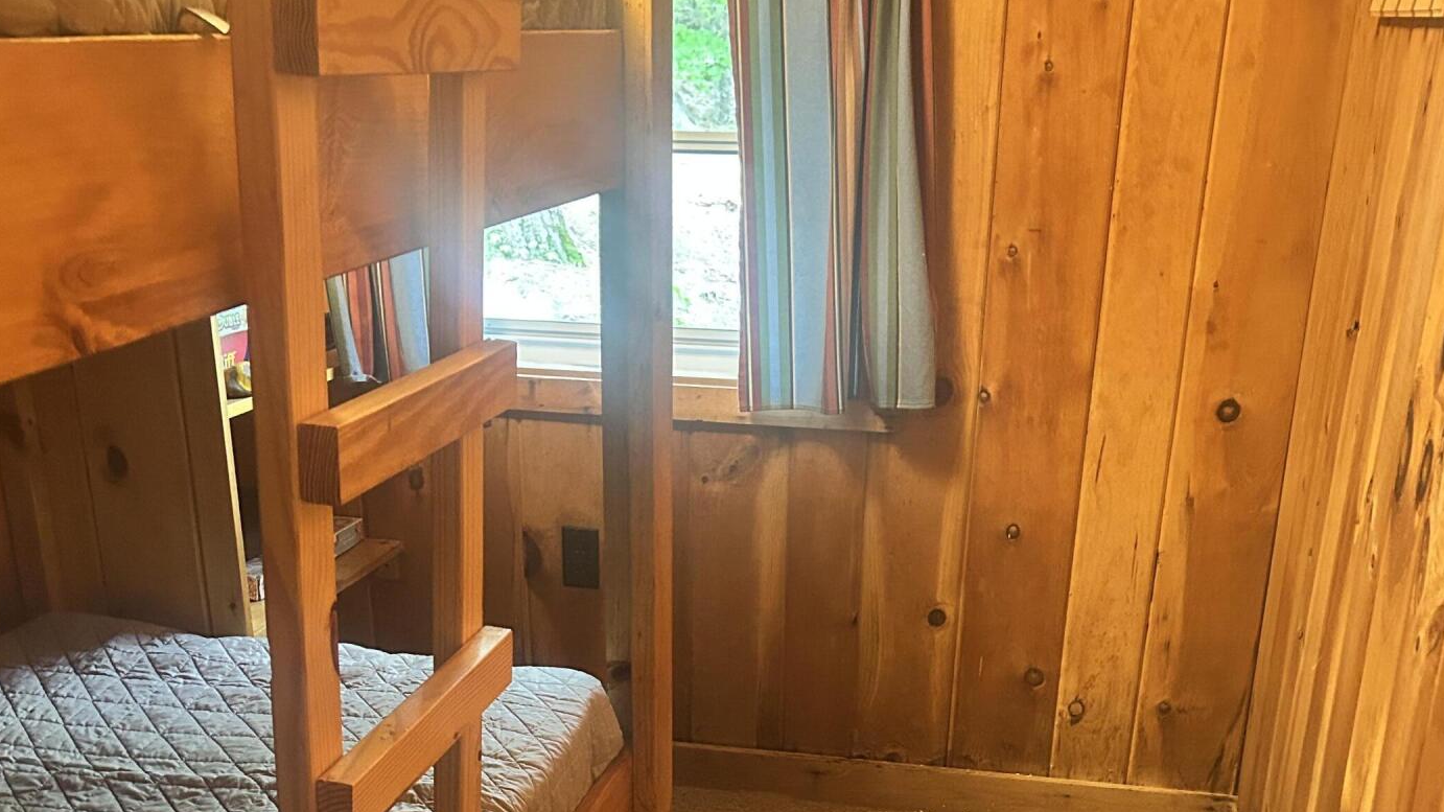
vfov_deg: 27.6
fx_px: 1570
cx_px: 709
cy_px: 773
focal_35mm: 41
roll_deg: +0.1
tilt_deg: -25.1
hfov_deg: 49.4
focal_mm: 5.7
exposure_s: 1/40
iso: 640
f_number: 1.5
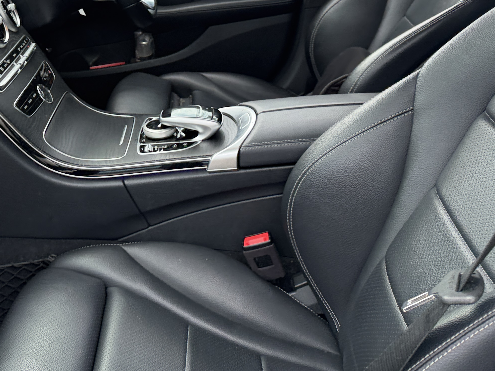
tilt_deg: -21.9
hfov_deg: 37.7
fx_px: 701
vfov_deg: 28.5
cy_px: 33
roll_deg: -2.0
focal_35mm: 49
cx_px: 111
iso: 100
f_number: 1.78
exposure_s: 1/476
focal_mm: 6.76
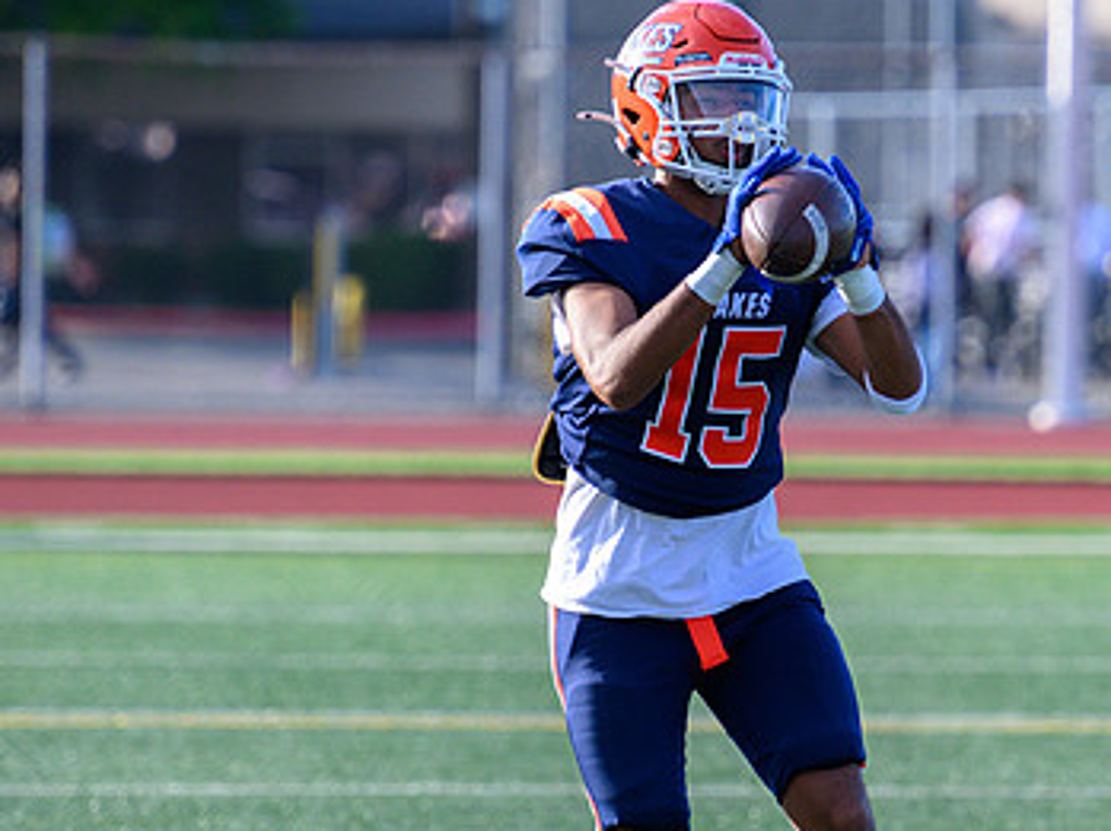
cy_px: 504
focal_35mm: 427
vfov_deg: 3.5
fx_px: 13690
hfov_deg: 4.6
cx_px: 732
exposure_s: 1/2000
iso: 900
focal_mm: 230
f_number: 4.5
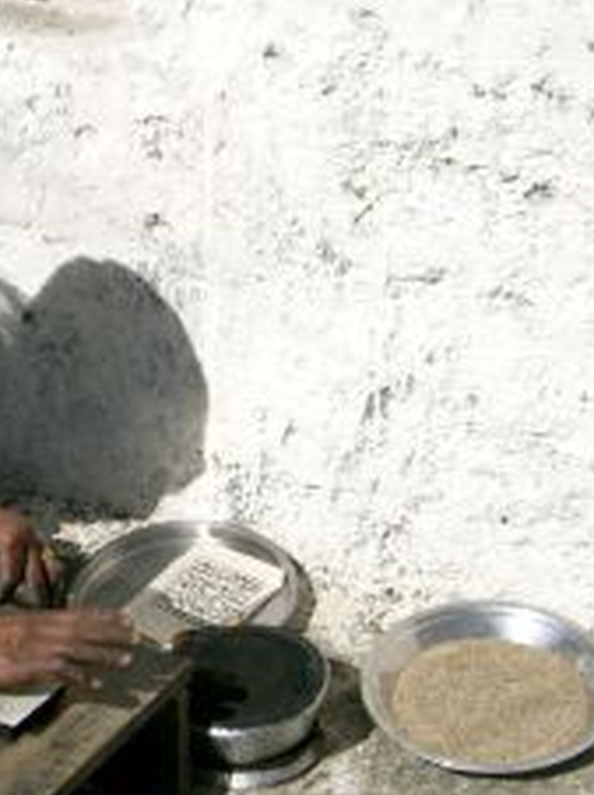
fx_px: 2384
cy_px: 447
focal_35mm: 104
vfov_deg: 18.9
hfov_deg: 13.8
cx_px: -132
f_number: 5.6
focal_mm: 11.4
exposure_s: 1/1000
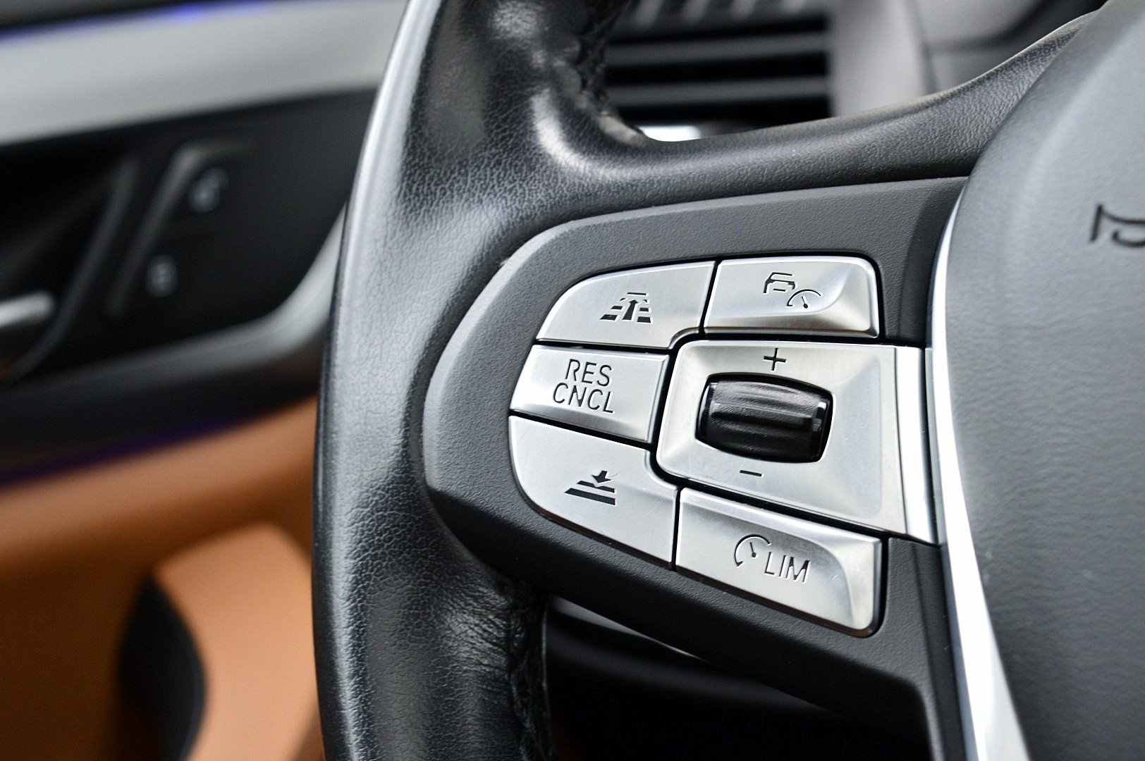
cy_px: 380
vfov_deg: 18.9
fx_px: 2288
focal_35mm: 72
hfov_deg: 28.1
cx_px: 572
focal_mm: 48
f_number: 8
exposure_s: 1/60
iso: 720
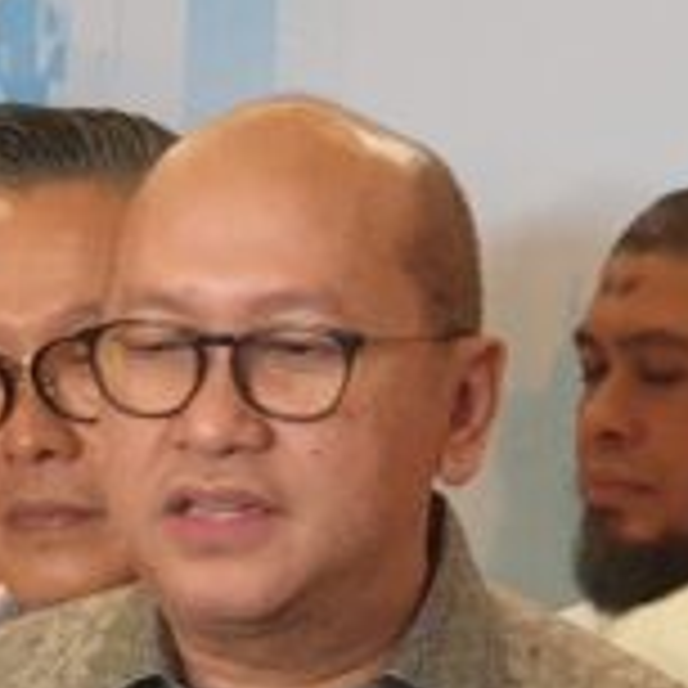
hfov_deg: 7.3
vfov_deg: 7.3
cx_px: 90
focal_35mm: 240
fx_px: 5397
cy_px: 472
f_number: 2.4
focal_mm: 6
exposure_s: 1/17
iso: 160
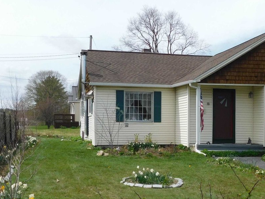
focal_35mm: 46
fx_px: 352
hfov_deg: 41.2
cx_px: 120
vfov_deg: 31.2
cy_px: 140
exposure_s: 1/500
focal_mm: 4
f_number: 6
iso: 125
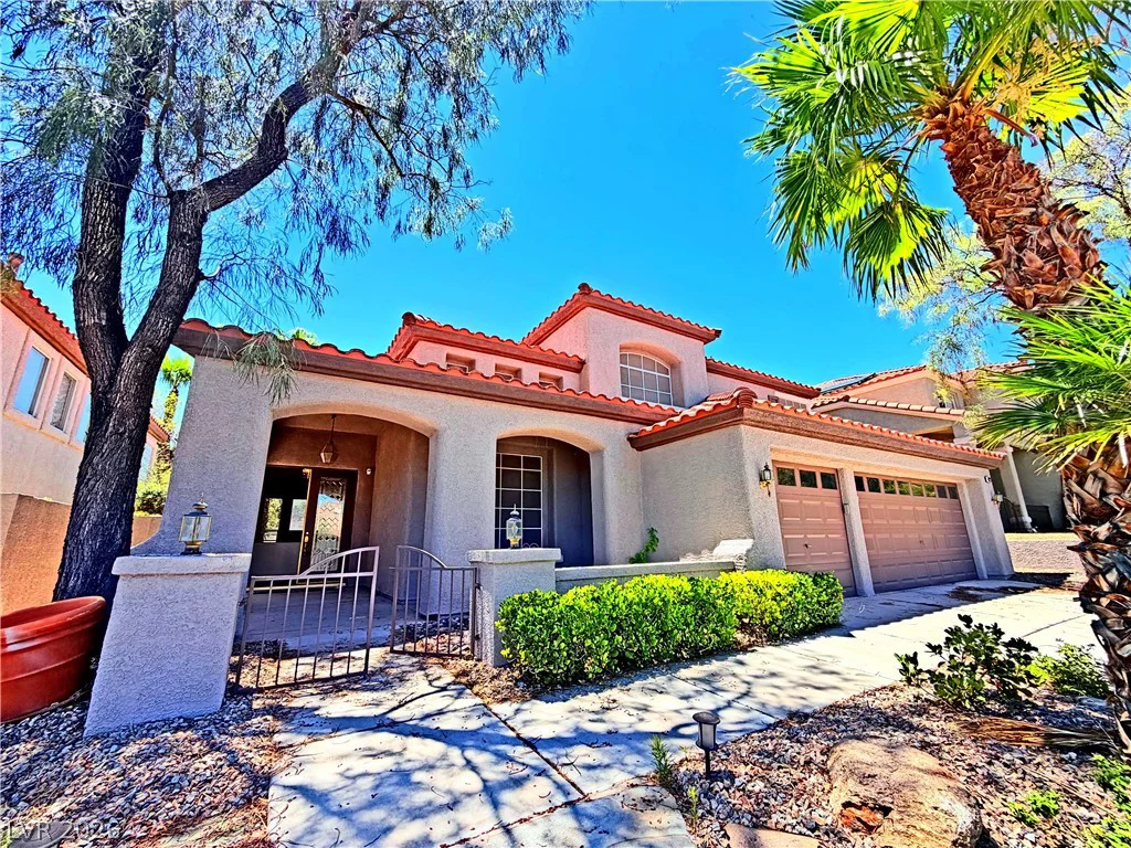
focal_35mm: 14
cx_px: 566
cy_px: 424
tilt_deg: +14.6
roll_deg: +2.4
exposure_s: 1/770
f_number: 2.2
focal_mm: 2.22
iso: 40
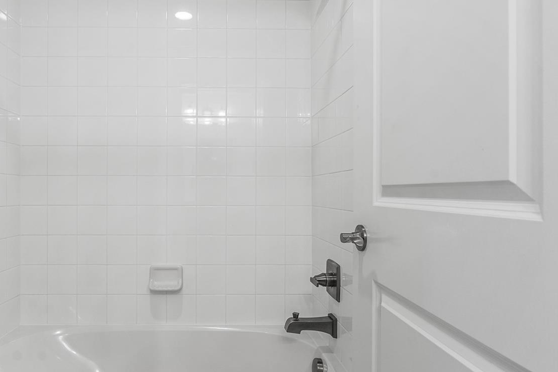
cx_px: 221
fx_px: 357
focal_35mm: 23
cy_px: 184
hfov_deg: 75.2
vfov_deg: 55.2
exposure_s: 1/5
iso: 200
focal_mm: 16
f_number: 8
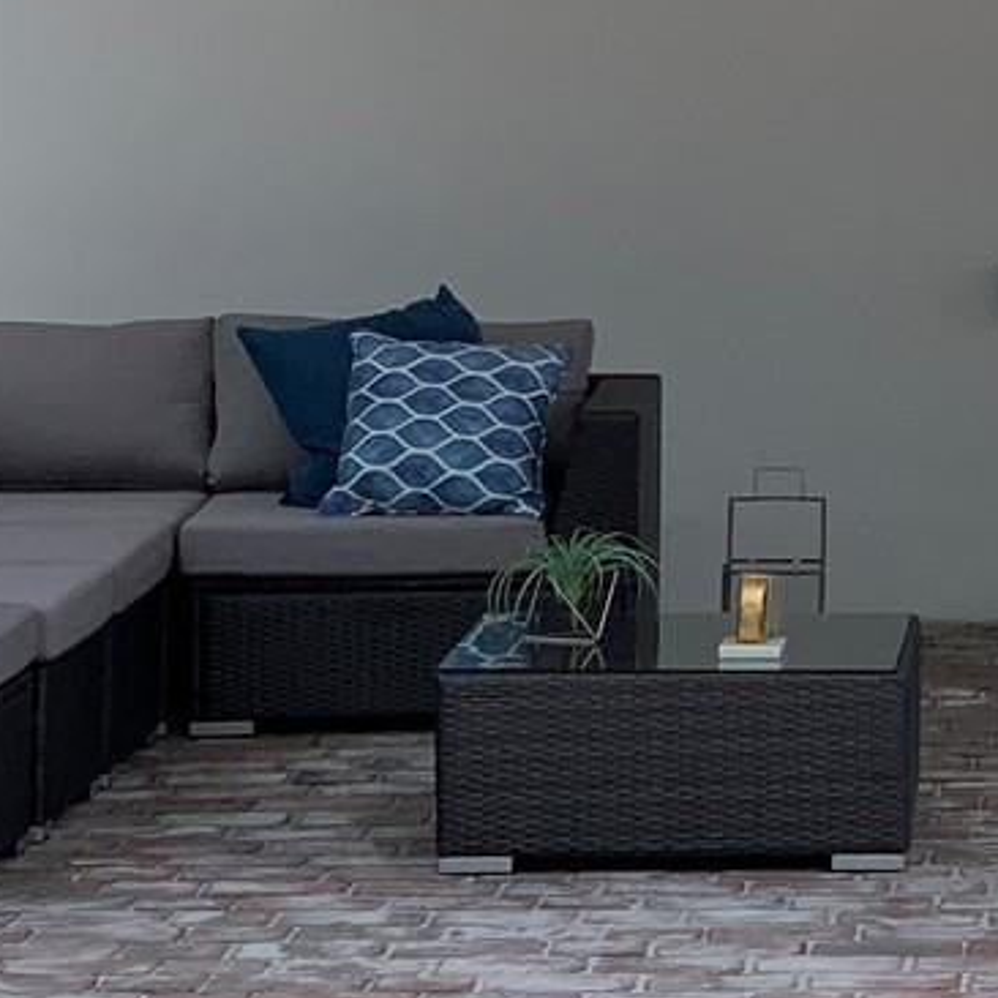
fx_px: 6556
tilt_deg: +1.2
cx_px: 1639
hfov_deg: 8.5
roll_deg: -1.7
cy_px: -55
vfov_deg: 8.6
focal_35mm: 201
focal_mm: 6
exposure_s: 1/1229
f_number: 2.4
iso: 16
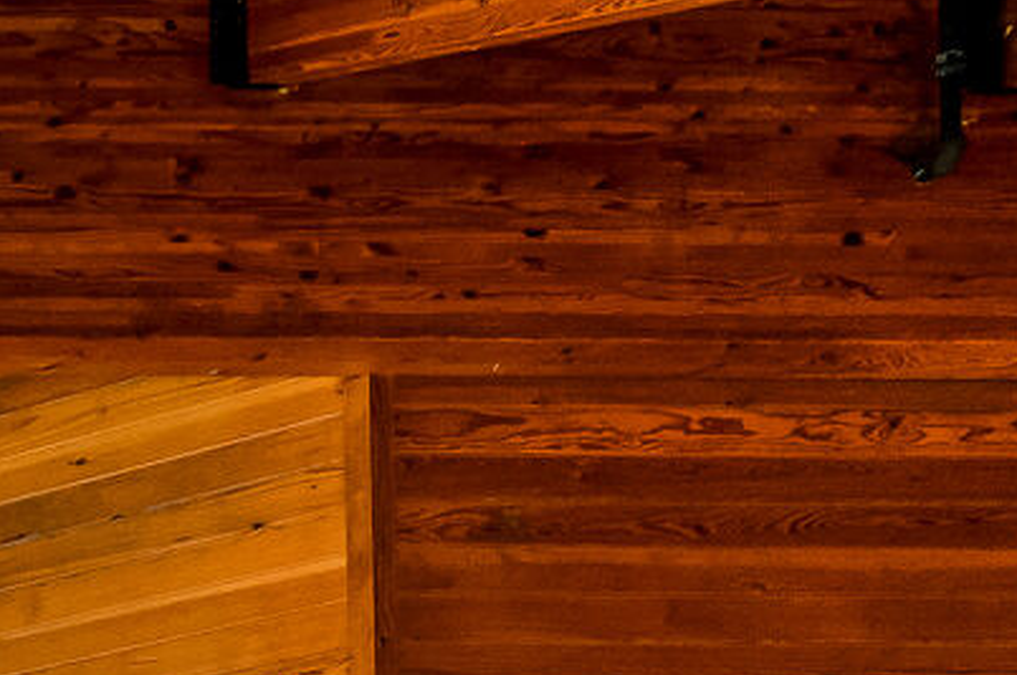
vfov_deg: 10.2
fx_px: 3160
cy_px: 1754
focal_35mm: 112
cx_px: -1816
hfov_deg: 12.0
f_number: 8
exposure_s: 1/5
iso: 400
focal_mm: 15
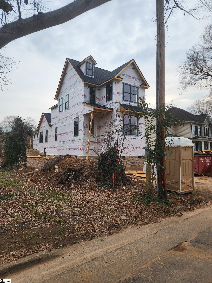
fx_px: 188
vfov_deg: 73.9
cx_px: 106
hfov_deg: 58.9
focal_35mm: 23
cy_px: 142
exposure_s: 1/243
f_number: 1.8
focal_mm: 6.4
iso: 12
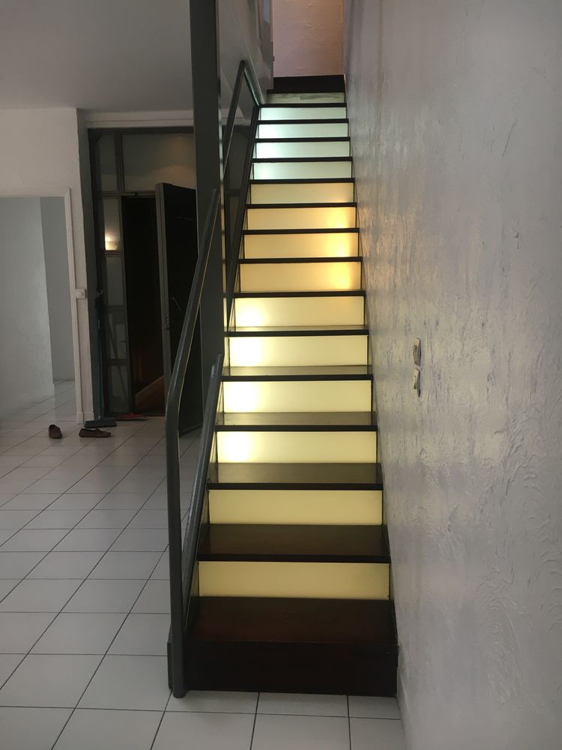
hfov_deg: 48.2
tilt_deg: -9.0
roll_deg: +1.0
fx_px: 628
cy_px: 375
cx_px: 281
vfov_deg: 61.7
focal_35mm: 29
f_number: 2.2
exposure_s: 1/33
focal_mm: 4.15
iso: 80
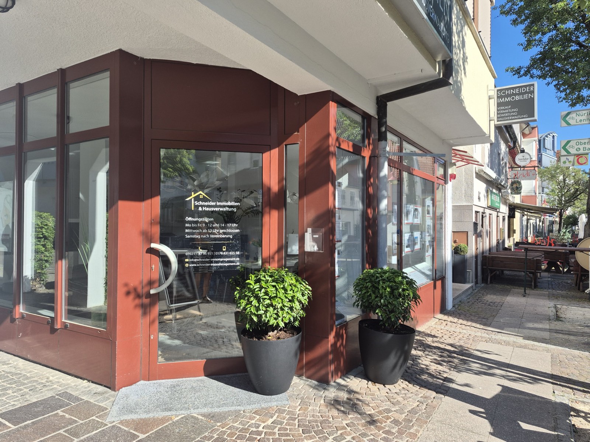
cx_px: 295
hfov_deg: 73.9
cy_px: 221
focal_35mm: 23
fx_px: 392
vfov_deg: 58.9
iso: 25
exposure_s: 1/662
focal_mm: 5.4
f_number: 1.8
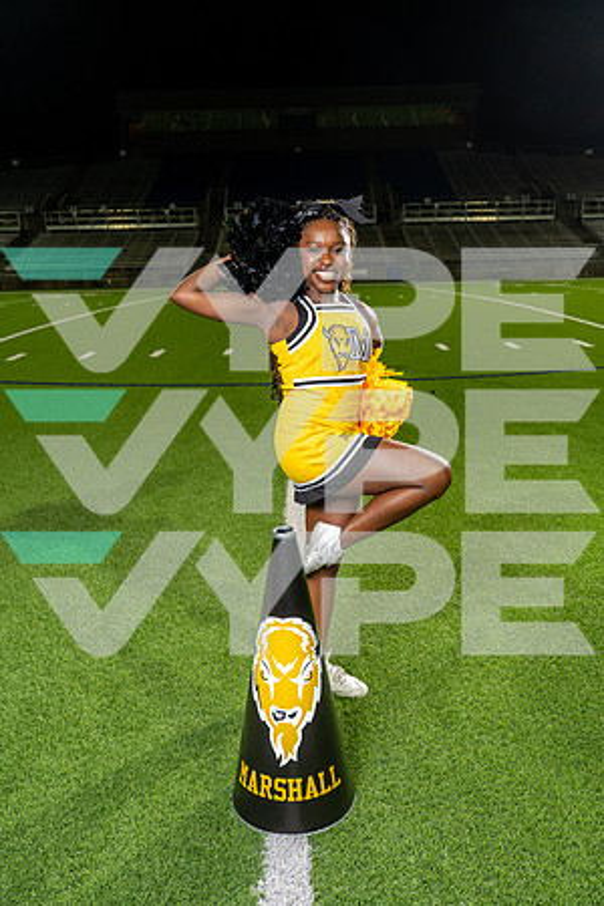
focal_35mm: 34
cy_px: 453
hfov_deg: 38.9
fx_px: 856
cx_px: 302
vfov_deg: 55.8
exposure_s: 1/250
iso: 640
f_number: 4.5
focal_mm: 34
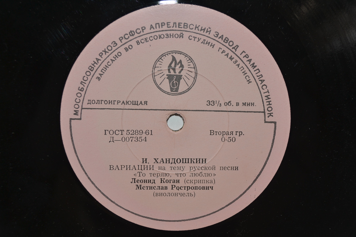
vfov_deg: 30.8
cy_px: 118
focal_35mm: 44
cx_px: 178
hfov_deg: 45.0
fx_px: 430
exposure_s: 1/60
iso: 100
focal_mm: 29
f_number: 4.5
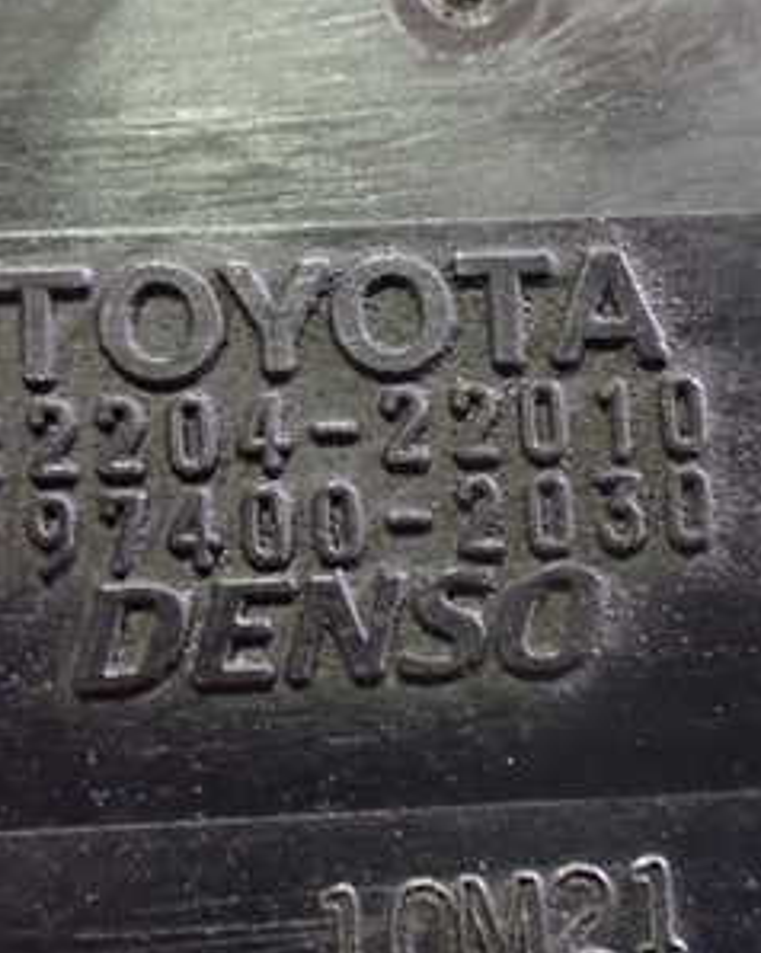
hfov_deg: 25.7
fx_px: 1663
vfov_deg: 32.0
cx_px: 496
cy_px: 502
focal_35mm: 59
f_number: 2.3
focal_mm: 5.4
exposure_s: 1/20
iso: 1600
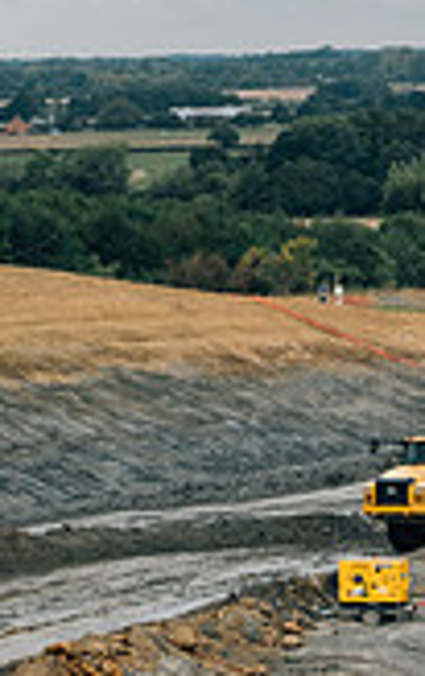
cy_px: 672
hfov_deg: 5.6
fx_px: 4284
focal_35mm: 232
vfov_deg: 9.0
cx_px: 520
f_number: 3.2
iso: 400
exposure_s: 1/1000
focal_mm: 55
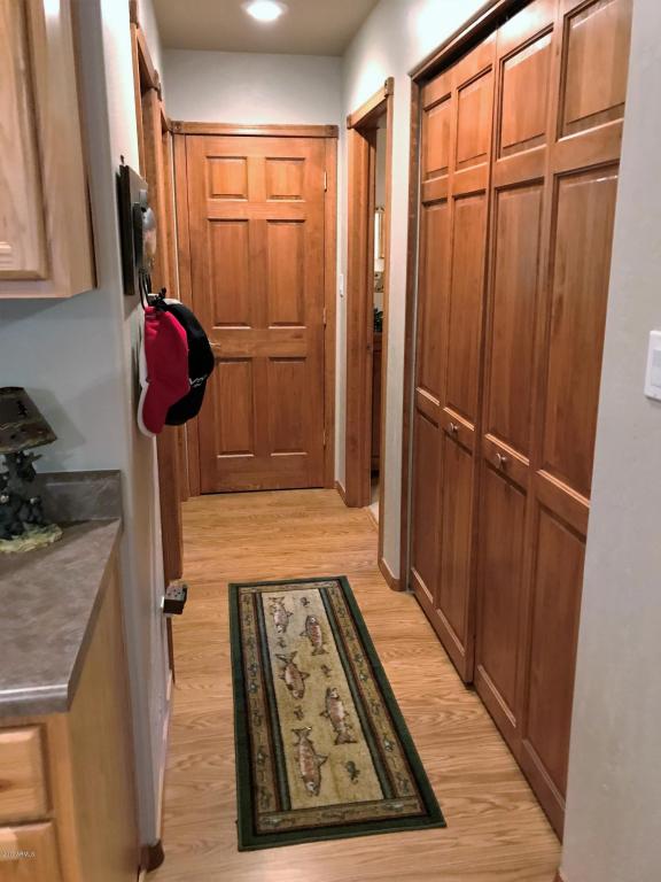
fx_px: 713
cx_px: 330
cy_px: 441
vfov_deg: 63.4
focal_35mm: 28
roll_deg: +0.1
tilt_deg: -14.9
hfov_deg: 49.7
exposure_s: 1/6
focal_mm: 3.99
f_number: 1.8
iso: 100
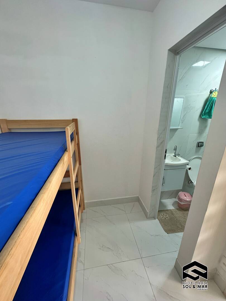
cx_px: 113
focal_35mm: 14
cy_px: 150
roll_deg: -1.1
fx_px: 122
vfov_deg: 102.1
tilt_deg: -16.8
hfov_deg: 85.7
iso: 160
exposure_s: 1/120
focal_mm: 2.22
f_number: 2.2
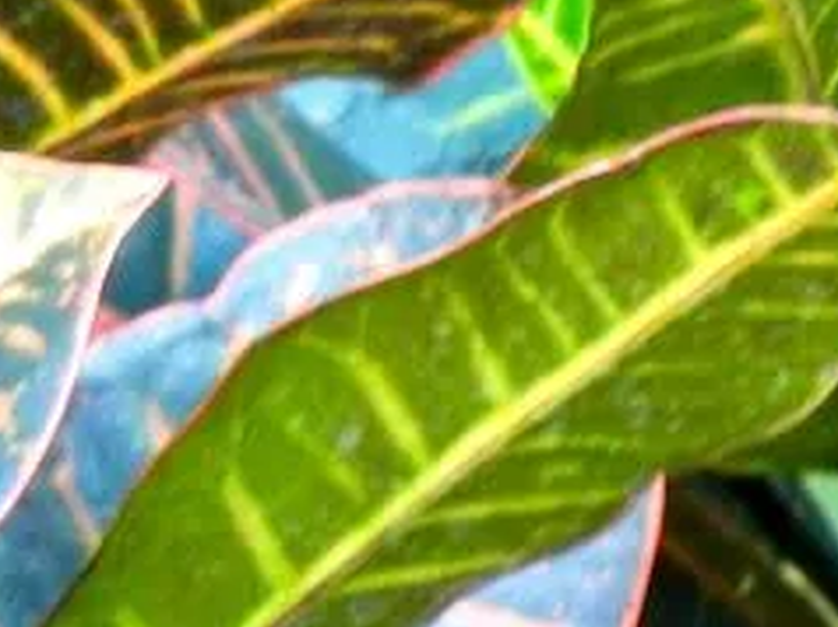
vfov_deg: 1.1
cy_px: 264
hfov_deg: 1.5
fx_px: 31246
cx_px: -574
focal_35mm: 1292
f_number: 5.6
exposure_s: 1/30
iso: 321
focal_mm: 54
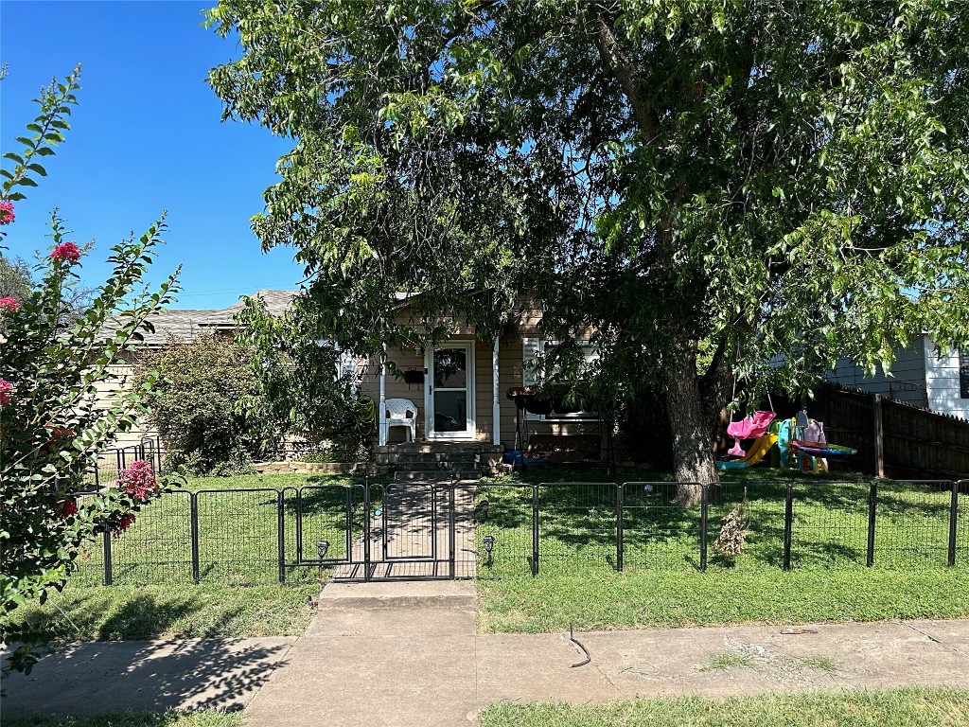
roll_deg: +0.3
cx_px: 484
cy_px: 364
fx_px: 672
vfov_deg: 56.8
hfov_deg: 71.6
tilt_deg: +5.2
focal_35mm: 24
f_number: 1.78
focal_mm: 6.86
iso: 80
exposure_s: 1/2110
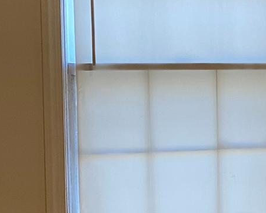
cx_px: 525
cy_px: 120
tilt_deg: -3.2
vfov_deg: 13.4
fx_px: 906
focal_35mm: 115
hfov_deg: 14.1
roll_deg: -0.6
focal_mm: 4.25
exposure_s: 1/60
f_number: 1.8
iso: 80
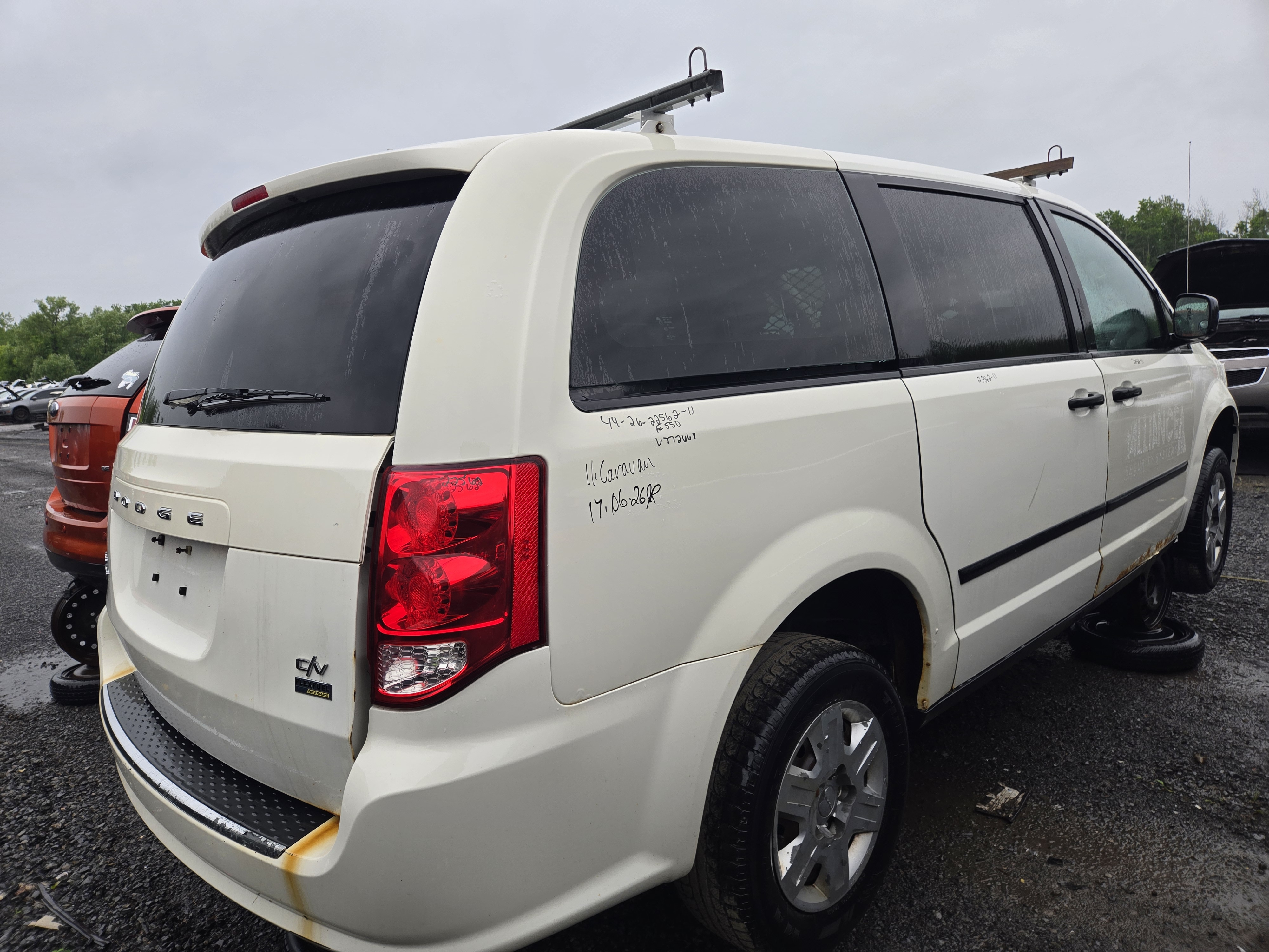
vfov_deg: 58.9
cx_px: 634
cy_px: 476
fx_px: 843
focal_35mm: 23
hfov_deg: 73.9
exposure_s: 1/180
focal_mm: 5.4
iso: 32
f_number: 1.8
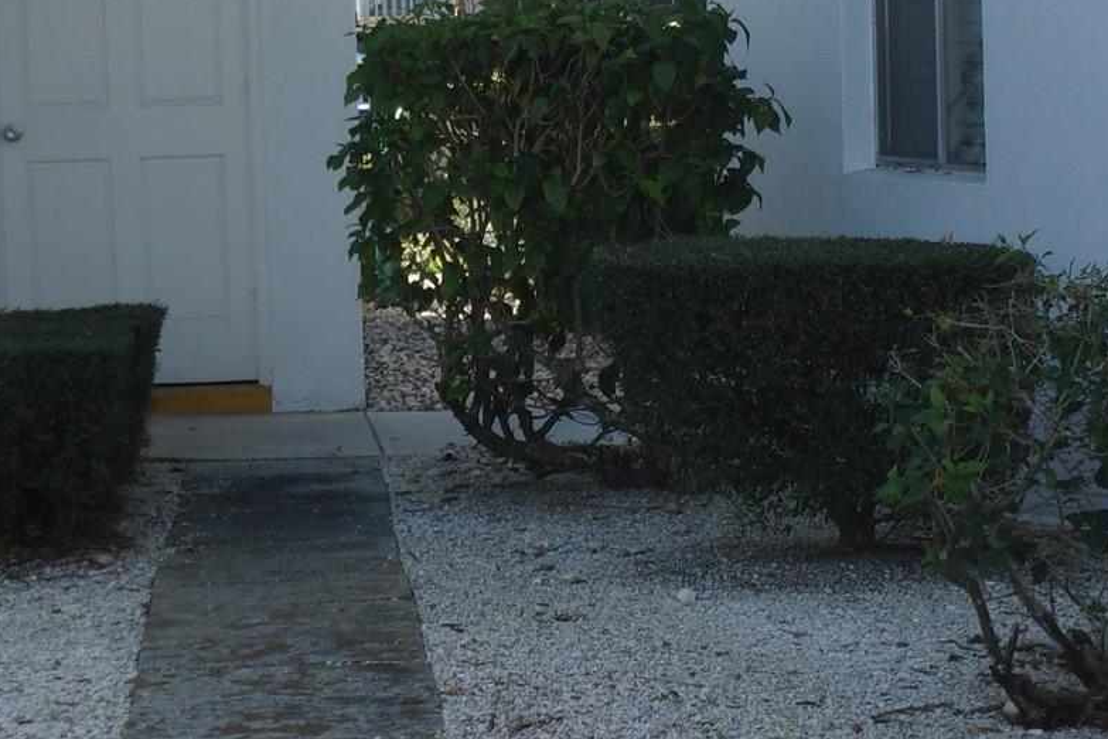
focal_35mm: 136
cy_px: 321
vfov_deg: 10.1
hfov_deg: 15.1
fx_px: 4185
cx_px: 514
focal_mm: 11.5
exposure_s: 1/180
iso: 80
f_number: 5.2
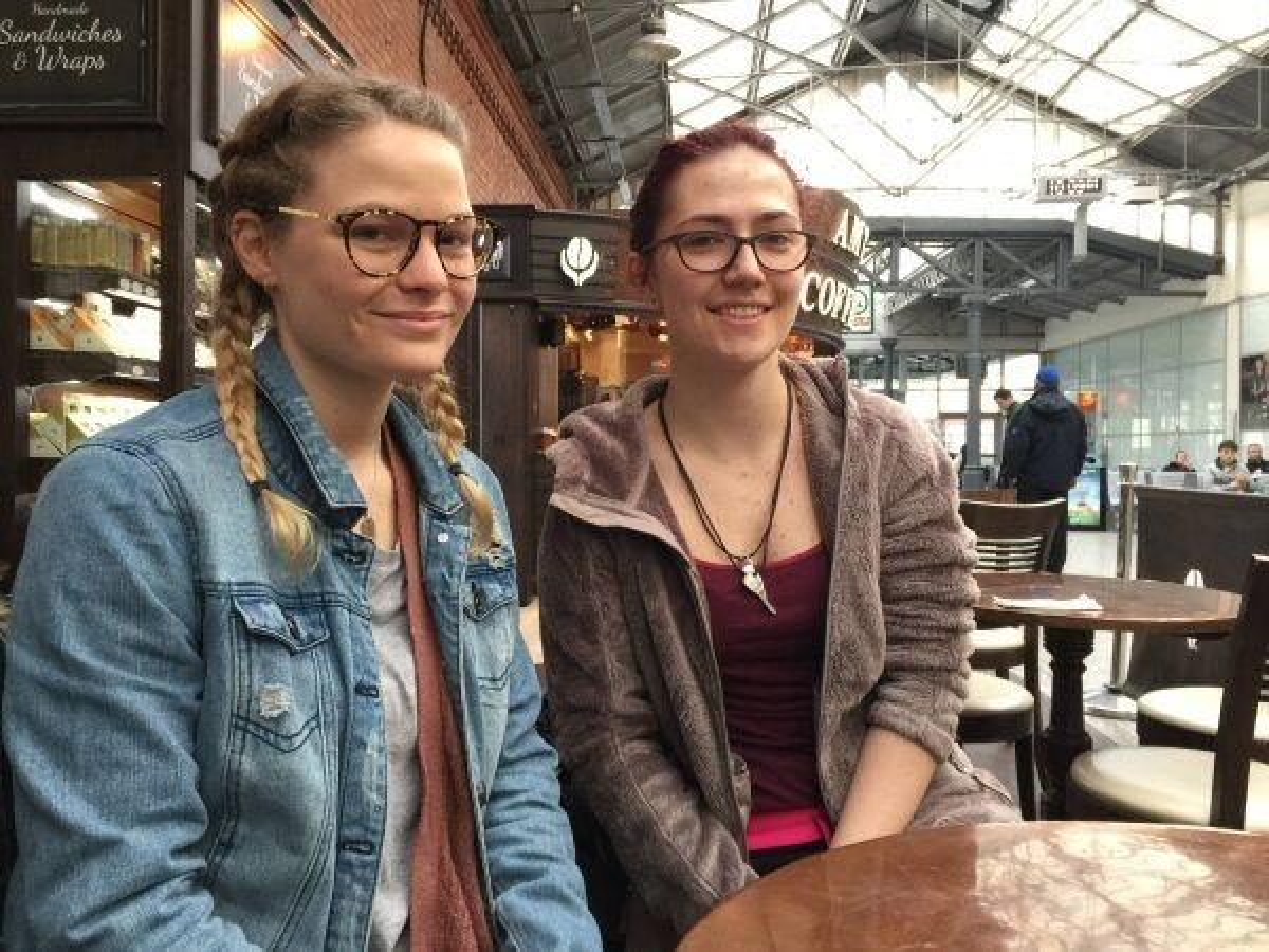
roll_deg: -0.5
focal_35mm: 29
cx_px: 634
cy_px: 476
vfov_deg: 48.2
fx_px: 1063
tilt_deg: -1.1
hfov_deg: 61.7
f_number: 2.2
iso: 64
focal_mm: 4.15
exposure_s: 1/33
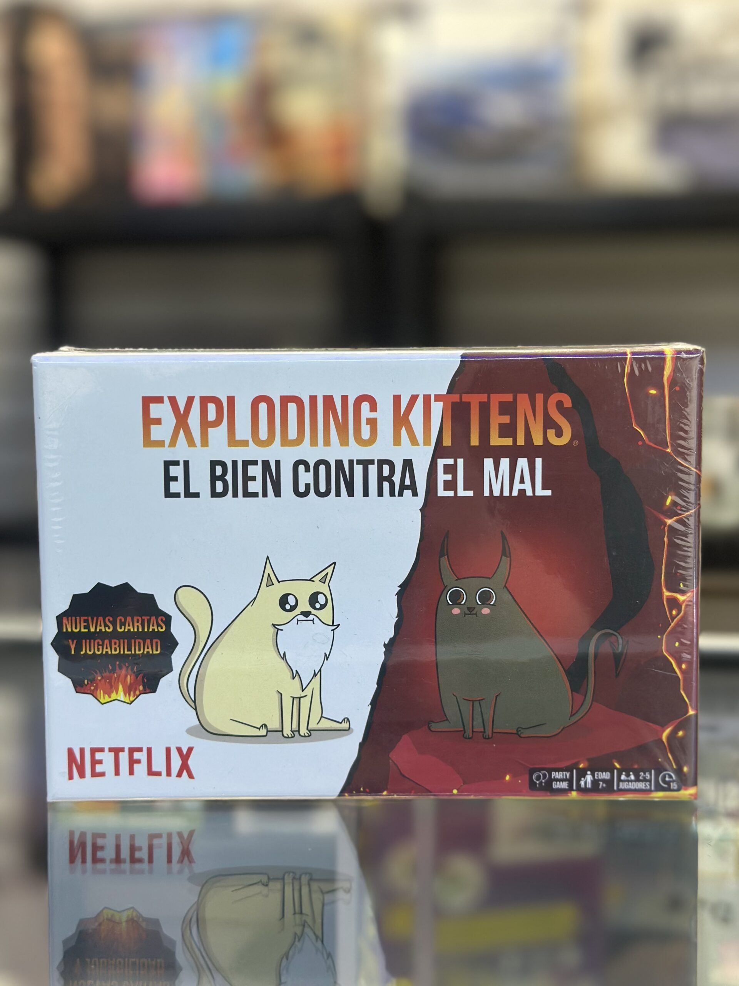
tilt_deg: -4.3
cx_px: 370
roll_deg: -0.2
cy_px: 493
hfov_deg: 30.3
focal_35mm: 48
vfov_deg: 39.7
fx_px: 1366
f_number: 1.78
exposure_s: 1/60
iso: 125
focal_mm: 6.86
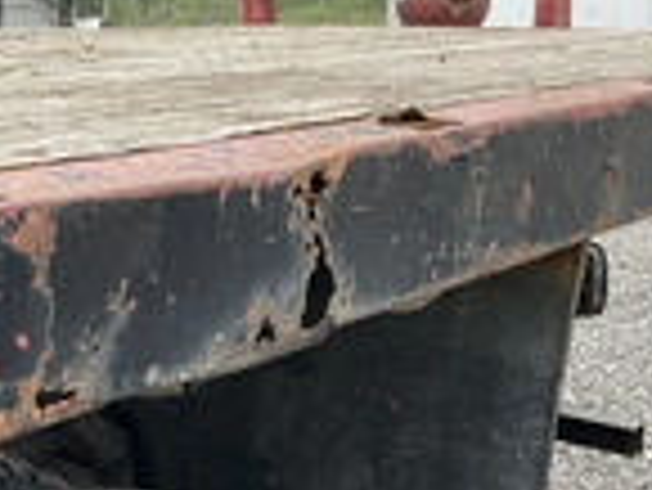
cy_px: 234
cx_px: 31
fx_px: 1508
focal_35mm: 80
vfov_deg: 18.5
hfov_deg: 23.6
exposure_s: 1/228
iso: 20
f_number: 1.8
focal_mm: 3
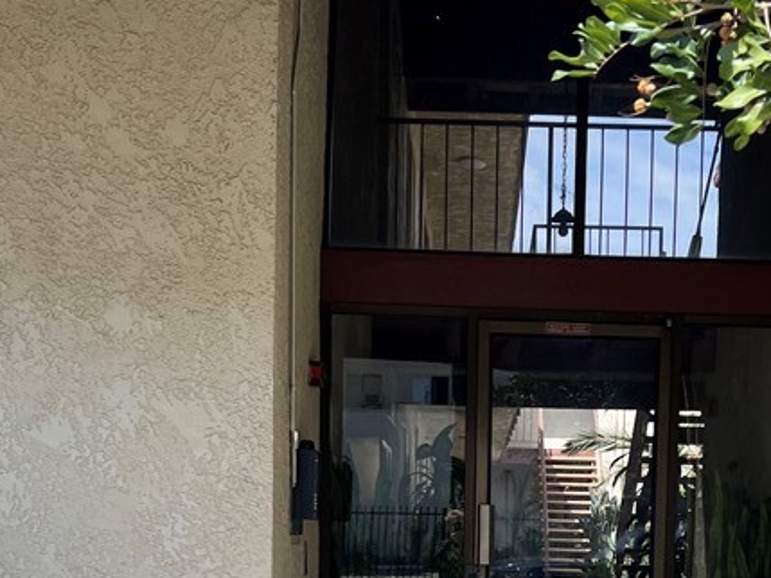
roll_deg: -1.6
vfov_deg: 22.6
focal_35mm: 62
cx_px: 548
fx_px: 1381
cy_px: 598
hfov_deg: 30.8
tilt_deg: -4.5
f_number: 1.5
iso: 50
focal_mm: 5.7
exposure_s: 1/2457
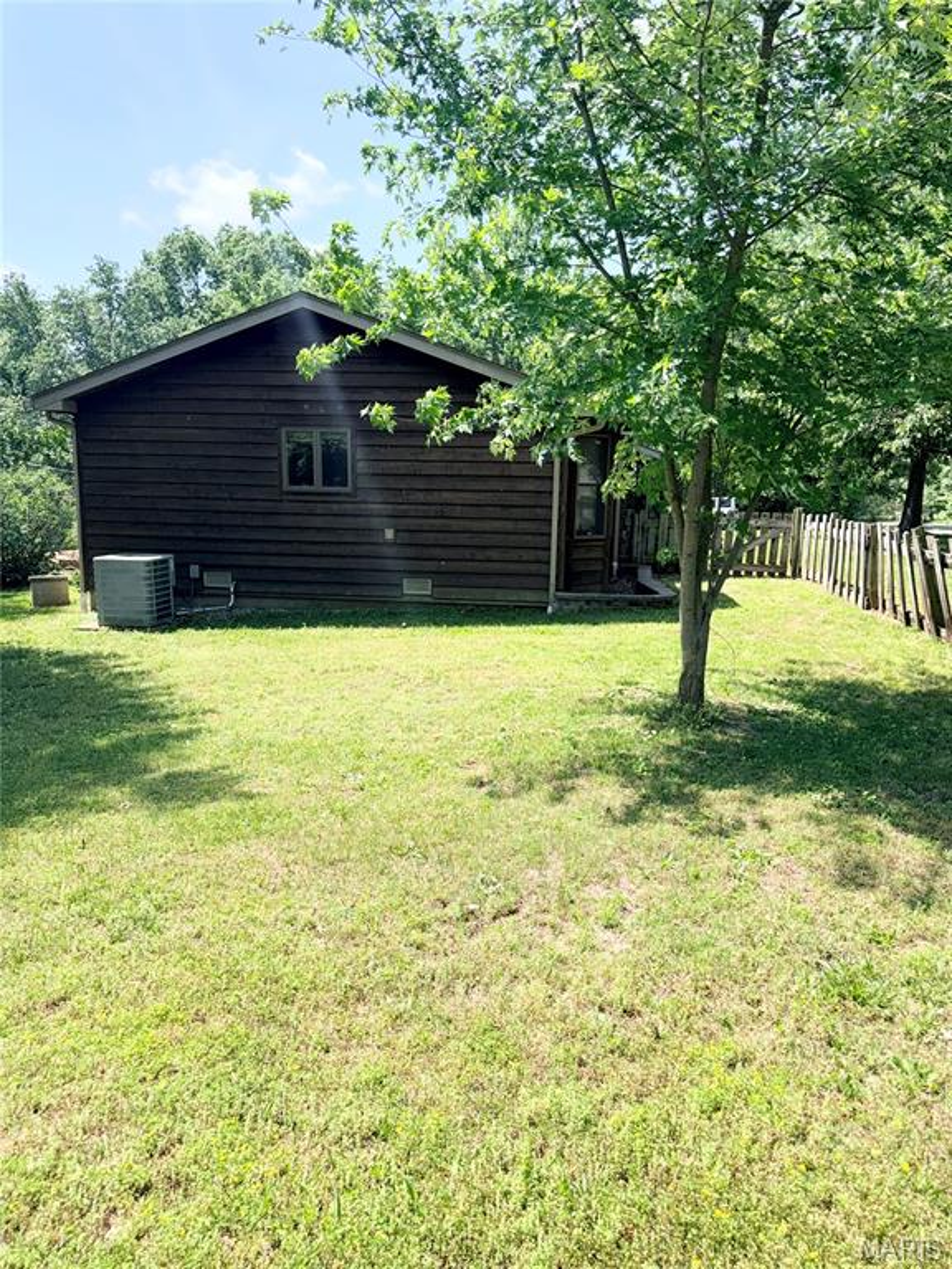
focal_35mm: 24
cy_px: 634
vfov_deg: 71.6
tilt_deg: -10.7
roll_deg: -1.4
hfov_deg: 56.8
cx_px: 476
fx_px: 880
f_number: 1.78
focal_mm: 6.76
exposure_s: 1/3425
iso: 80
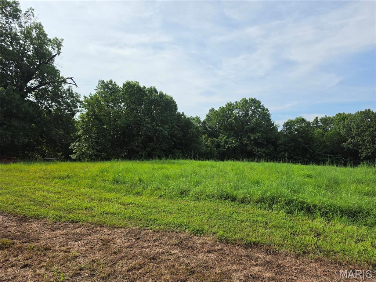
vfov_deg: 58.9
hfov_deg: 73.9
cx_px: 188
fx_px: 250
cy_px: 141
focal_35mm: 23
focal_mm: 6.5
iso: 50
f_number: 1.4
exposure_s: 1/7939
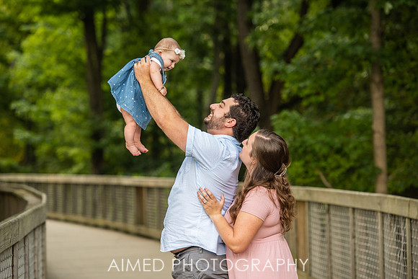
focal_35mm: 140
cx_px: 209
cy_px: 140
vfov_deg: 9.8
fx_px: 1626
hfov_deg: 14.7
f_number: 4.5
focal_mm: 140
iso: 1000
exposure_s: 1/500
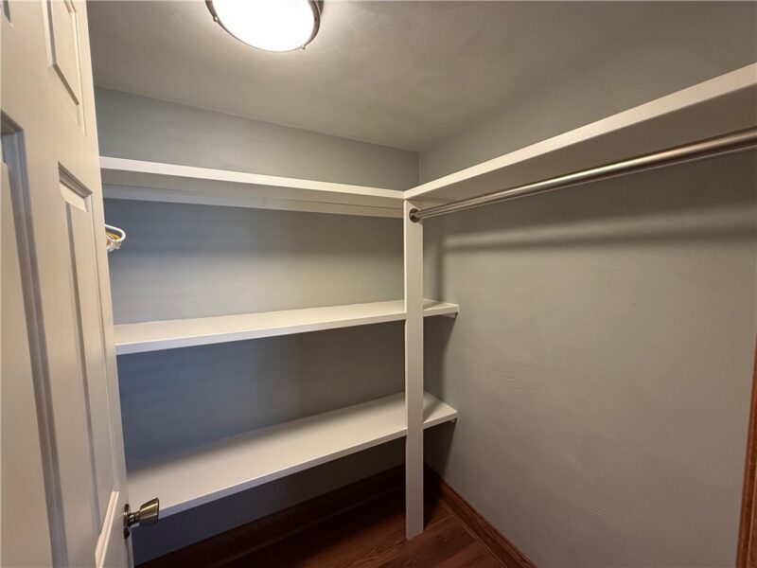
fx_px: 306
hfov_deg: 102.1
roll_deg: +0.5
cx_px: 378
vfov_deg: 85.7
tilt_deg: -4.2
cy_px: 284
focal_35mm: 14
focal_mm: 2.22
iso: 320
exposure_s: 1/120
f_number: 2.2
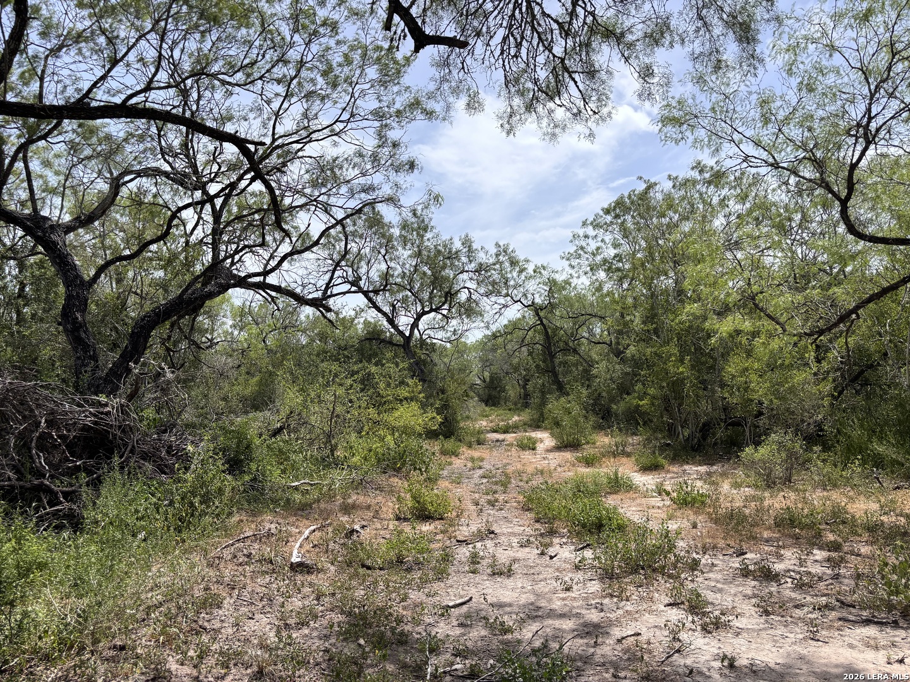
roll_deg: +2.2
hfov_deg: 67.3
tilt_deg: +4.8
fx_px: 683
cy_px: 341
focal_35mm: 26
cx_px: 455
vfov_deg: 53.1
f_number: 1.6
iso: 50
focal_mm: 5.96
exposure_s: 1/3534
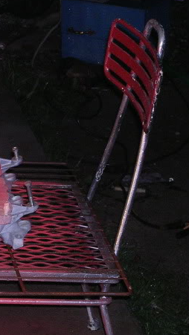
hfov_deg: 9.1
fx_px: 1184
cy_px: 173
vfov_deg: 16.1
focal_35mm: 133
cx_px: 32
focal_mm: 13
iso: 400
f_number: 4.1
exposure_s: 1/60.1
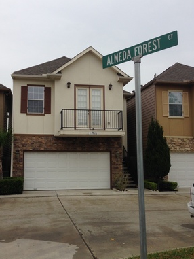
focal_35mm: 39
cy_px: 128
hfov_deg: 36.8
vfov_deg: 47.8
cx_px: 81
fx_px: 291
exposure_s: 1/288
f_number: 2.4
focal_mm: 4.12
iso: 50
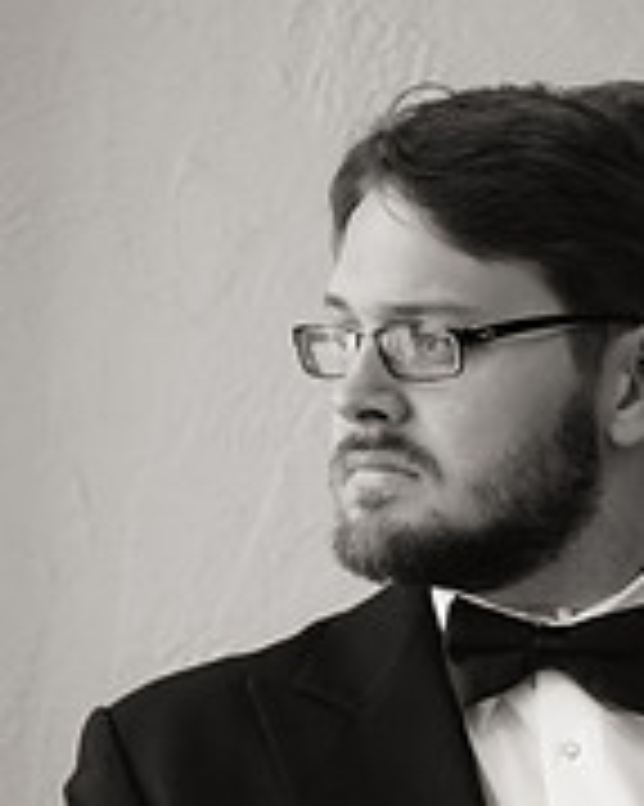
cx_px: 529
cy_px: 959
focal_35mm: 165
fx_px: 3934
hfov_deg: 9.3
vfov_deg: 11.5
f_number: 2.8
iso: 2500
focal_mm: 70
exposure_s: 1/160
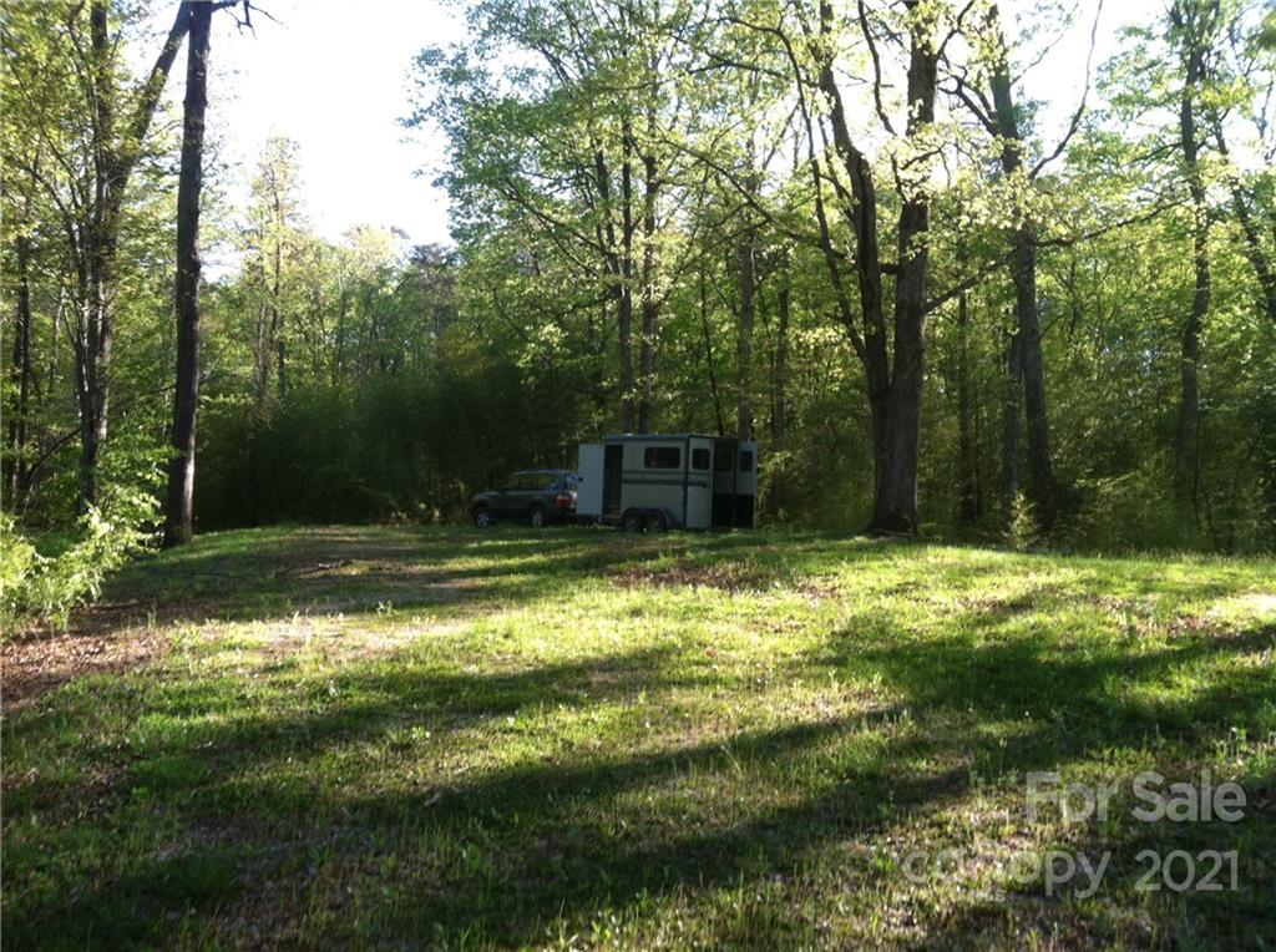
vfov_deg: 40.6
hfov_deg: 52.7
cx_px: 638
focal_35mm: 35
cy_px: 476
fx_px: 1288
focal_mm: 3.85
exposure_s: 1/166
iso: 80
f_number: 2.8
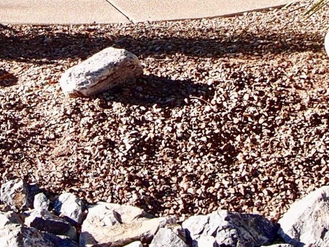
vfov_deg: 10.5
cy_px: -139
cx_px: 65
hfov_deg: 14.4
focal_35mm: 136
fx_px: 1292
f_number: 2.5
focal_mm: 6.48
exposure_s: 1/640
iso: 100
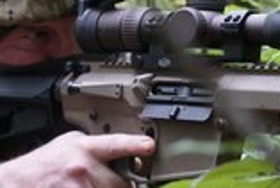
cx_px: 141
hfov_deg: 17.5
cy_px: 89
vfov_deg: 11.7
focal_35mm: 117
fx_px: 911
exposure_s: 1/160
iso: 1000
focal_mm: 46
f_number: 4
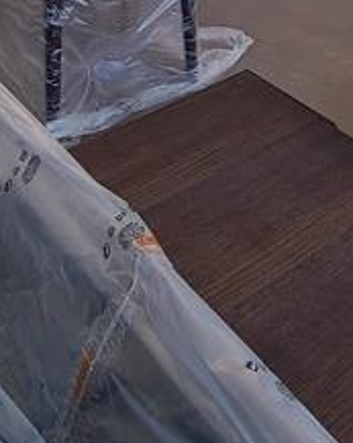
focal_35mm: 60
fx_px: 785
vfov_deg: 22.2
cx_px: 194
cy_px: -310
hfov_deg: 25.3
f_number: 2.2
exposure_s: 1/59
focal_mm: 2.2
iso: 80
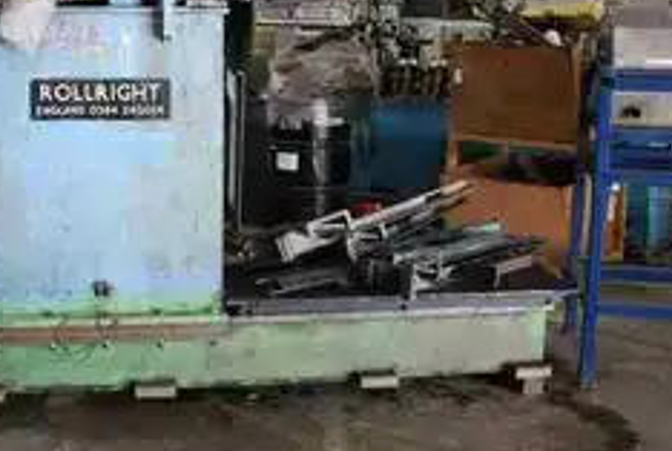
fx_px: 860
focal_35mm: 46
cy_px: 134
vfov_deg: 29.1
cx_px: 231
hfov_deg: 42.2
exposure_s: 1/30
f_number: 3.5
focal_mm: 18
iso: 1250
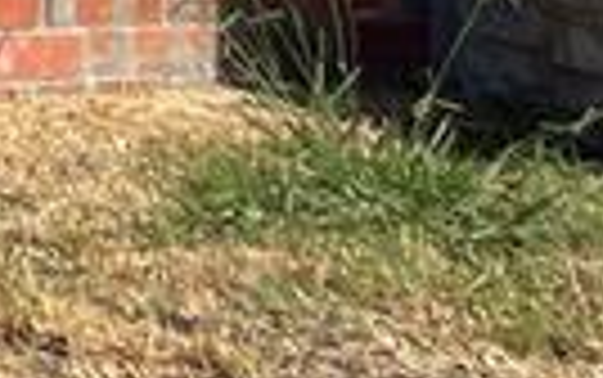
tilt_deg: +2.8
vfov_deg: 5.9
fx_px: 3322
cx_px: -1688
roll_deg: -3.0
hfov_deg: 7.7
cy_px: -909
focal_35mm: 202
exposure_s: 1/2786
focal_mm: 5.1
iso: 32
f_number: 1.6
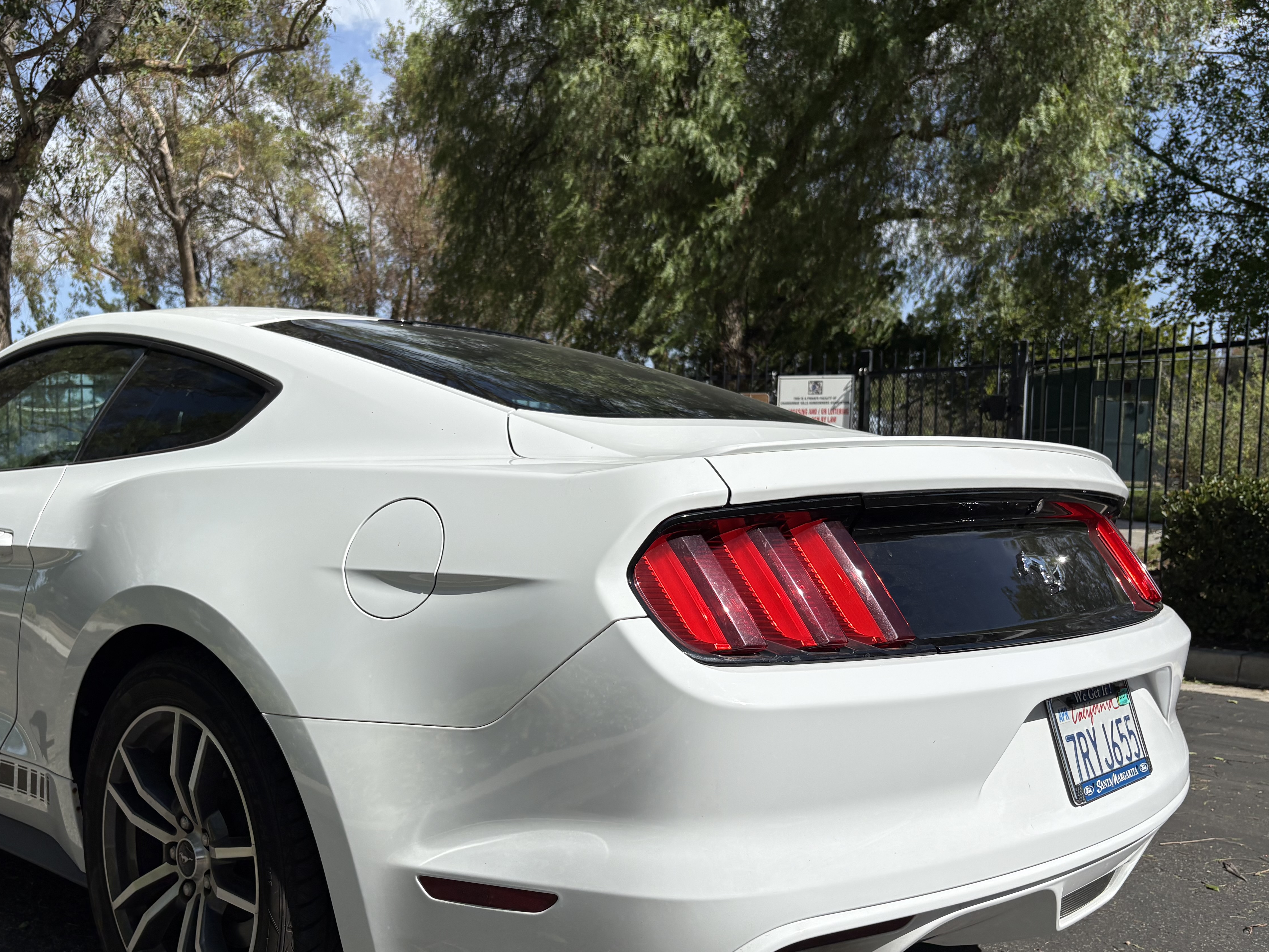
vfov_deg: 42.6
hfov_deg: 54.9
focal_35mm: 33
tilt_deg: -3.3
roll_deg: -0.3
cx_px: 504
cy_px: 596
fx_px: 1210
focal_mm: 5.96
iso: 50
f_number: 1.6
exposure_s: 1/5814
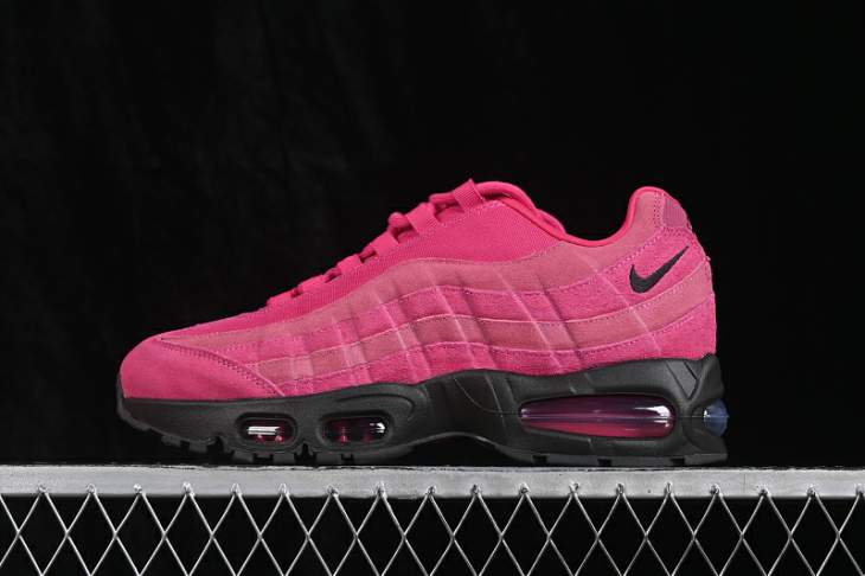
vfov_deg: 18.2
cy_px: 288
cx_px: 432
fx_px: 1801
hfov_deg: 27.0
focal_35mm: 75
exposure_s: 1/80
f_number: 8
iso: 160
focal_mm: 50
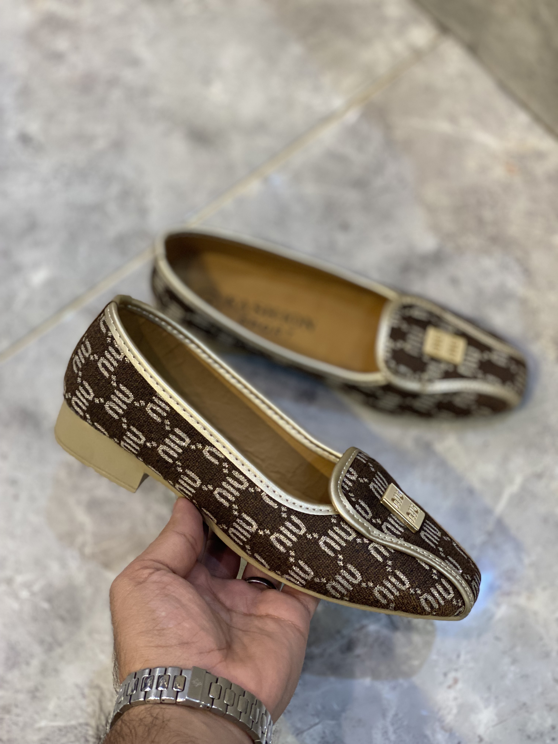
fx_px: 1118
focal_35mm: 52
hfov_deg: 28.0
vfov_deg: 36.8
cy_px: 372
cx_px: 279
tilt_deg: -68.6
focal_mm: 6
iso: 125
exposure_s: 1/100
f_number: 2
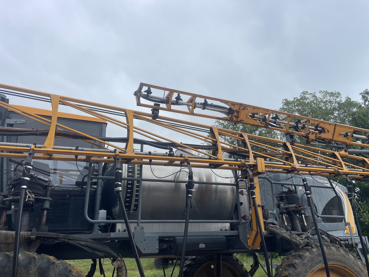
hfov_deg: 67.3
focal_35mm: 26
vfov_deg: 53.1
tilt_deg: +21.8
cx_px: 184
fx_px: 277
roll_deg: +2.7
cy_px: 138
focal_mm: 4.2
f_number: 1.6
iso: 32
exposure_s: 1/587
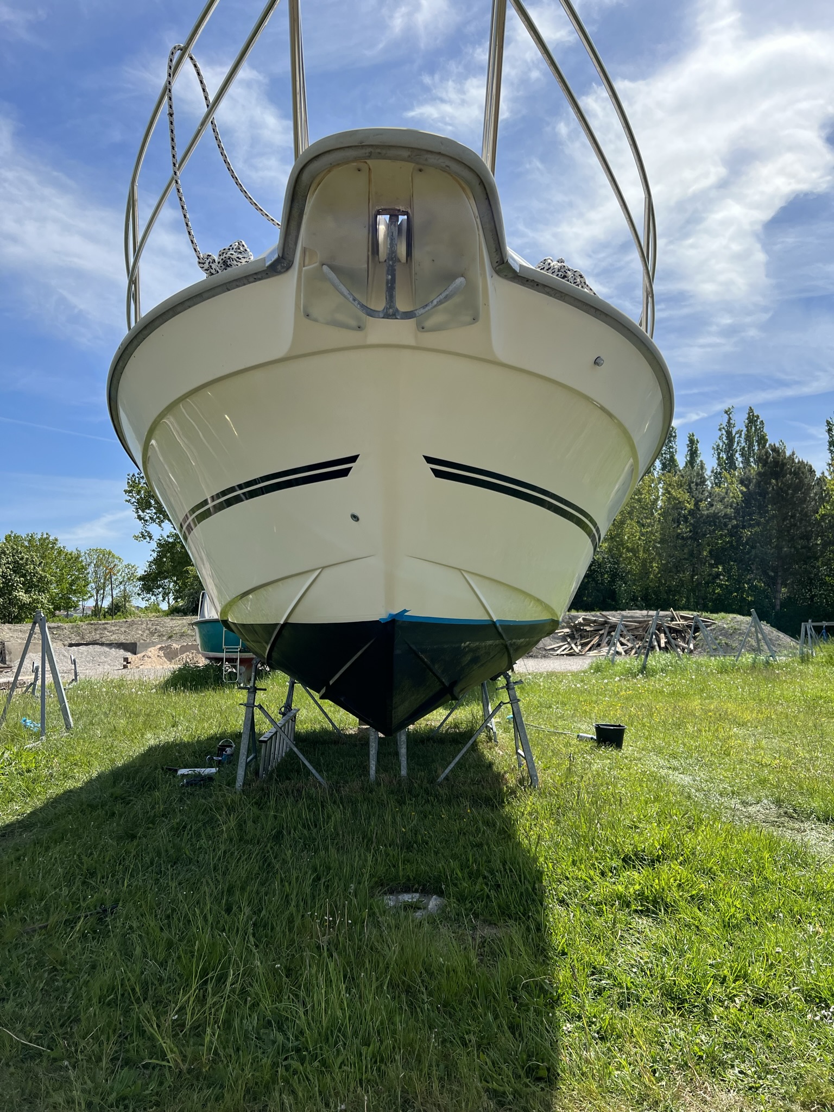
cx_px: 417
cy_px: 556
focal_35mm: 26
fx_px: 835
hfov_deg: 53.1
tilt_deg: +6.1
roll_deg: +2.0
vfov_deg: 67.3
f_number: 1.5
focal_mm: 5.7
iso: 50
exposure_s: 1/4274
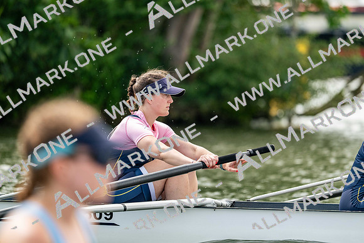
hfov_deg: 5.2
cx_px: 182
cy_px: 122
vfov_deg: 3.4
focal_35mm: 400
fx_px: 4045
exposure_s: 1/2000
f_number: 4.5
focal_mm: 400
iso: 1000
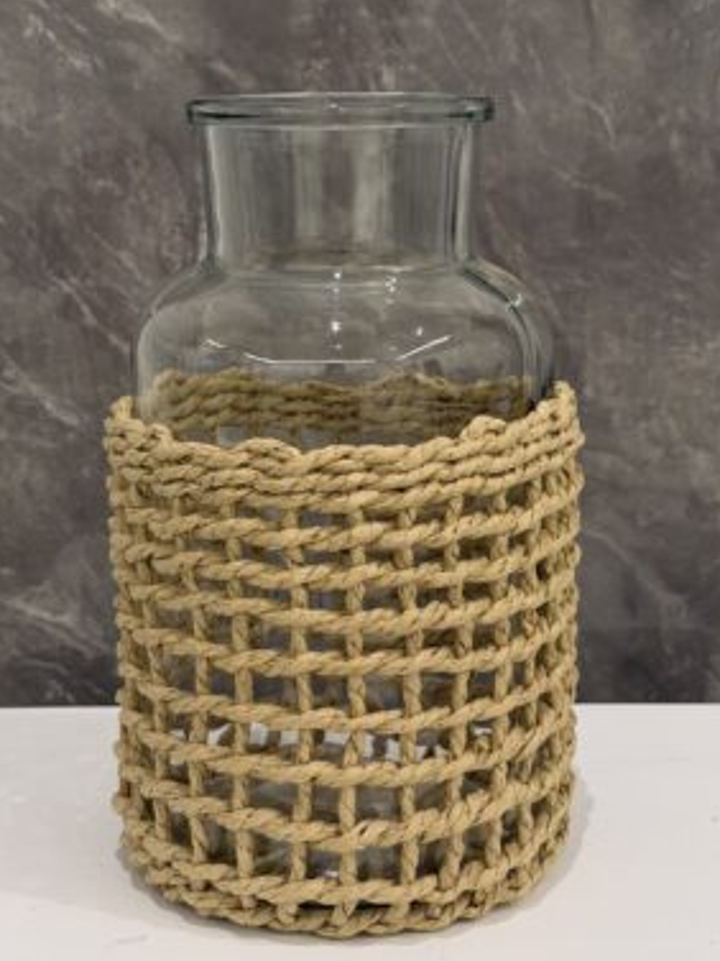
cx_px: 357
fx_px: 1414
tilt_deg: -12.8
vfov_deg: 37.5
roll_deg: -0.2
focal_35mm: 51
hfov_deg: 28.6
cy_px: 498
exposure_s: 1/50
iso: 125
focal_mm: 6.76
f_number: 1.78
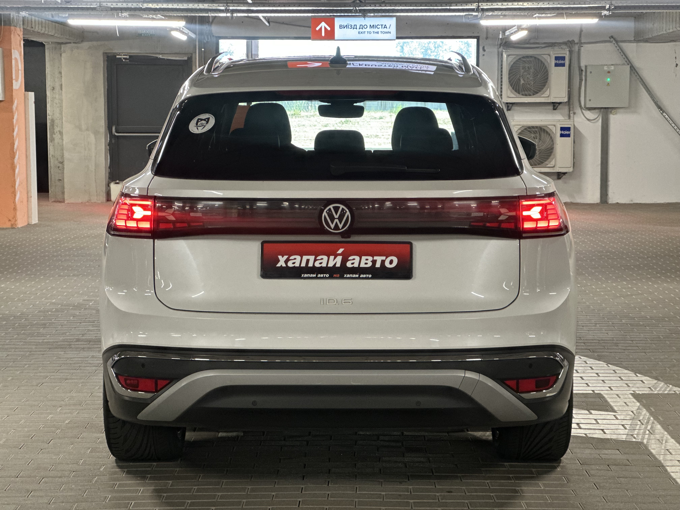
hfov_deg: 25.3
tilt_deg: -5.0
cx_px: 340
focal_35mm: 77
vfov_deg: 19.1
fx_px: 1513
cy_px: 255
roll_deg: +0.6
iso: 400
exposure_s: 1/33
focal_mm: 9
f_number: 2.8
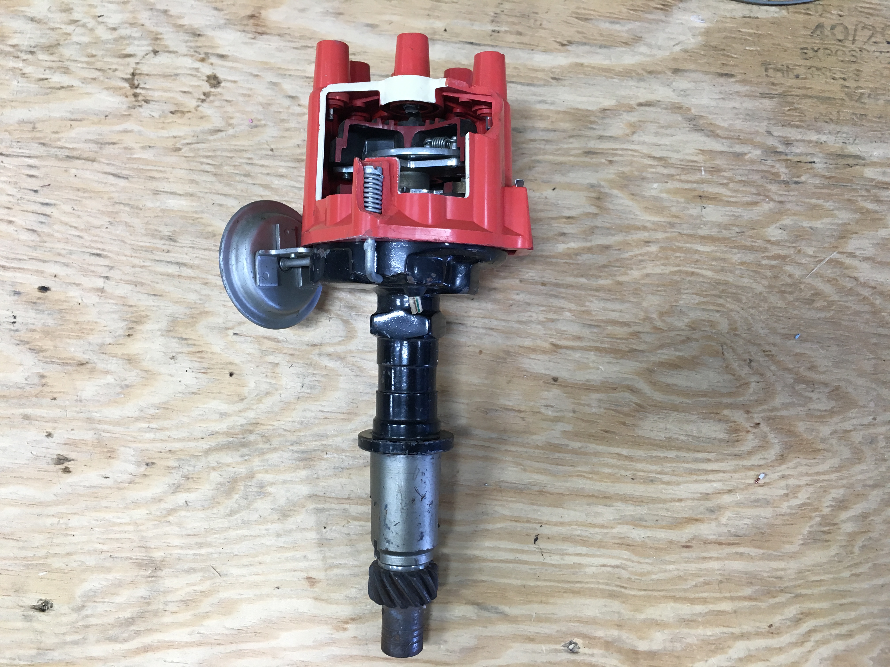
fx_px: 746
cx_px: 445
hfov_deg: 61.7
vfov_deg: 48.2
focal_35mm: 29
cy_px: 334
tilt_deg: -77.0
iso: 32
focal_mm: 4.15
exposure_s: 1/30
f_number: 2.2
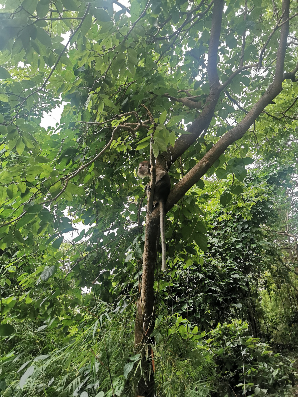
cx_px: 149
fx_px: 310
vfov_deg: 65.3
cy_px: 198
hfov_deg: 51.4
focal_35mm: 27
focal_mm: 5.56
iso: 250
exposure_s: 1/100
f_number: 1.6
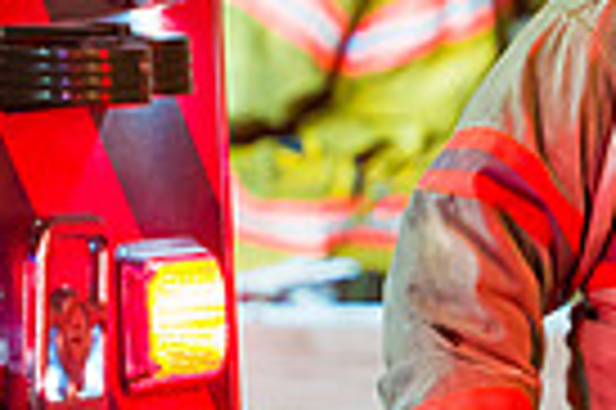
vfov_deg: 2.1
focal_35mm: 655
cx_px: 778
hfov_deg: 3.1
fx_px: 11194
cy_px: 41
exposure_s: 1/250
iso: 3200
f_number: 3.2
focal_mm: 155
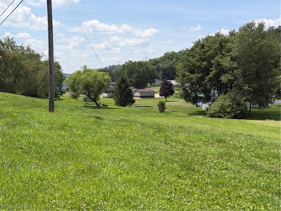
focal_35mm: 48
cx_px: 140
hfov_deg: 39.7
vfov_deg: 30.3
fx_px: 390
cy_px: 106
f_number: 1.78
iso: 64
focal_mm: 6.76
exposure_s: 1/4329
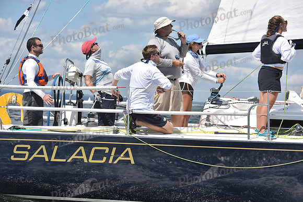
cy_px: 101
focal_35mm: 125
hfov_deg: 16.4
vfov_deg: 11.0
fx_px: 1052
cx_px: 152
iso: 320
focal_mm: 125
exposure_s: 1/1250
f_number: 9
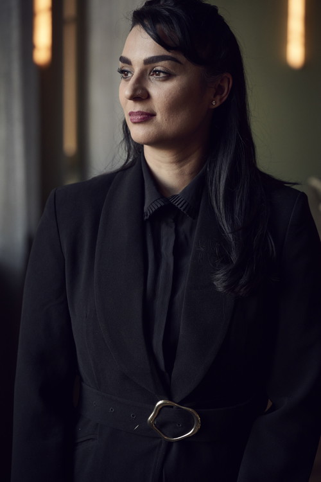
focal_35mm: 105
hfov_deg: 13.0
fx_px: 1404
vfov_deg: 19.5
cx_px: 160
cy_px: 241
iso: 1600
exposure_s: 1/200
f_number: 4
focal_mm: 105
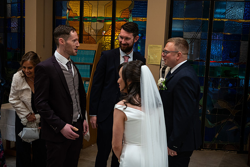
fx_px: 333
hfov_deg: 41.1
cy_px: 84
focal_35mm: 48
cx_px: 125
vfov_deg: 28.1
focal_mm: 48
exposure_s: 1/160
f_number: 3.5
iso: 800
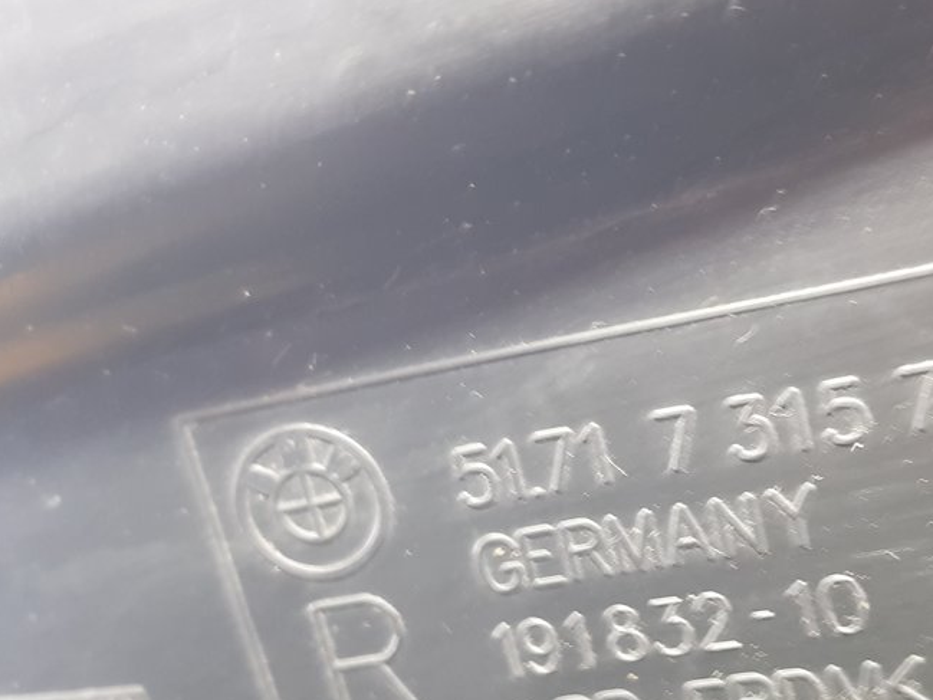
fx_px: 1105
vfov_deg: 34.4
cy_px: 525
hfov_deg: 44.4
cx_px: 684
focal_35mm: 41
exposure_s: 1/11
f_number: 1.7
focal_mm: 4.2
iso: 250
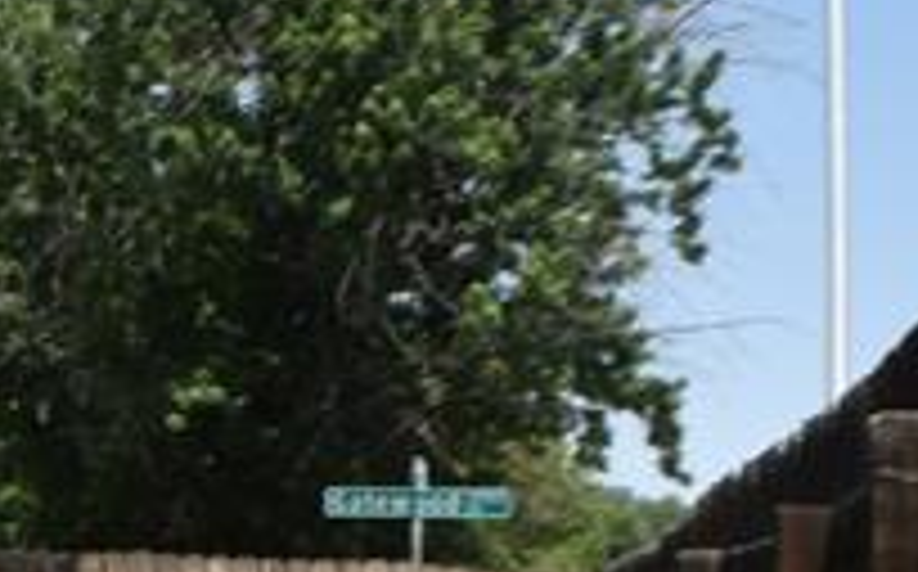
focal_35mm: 208
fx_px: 5187
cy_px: 973
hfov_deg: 9.1
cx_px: -1269
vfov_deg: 6.2
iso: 200
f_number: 9
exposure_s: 1/320
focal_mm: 27
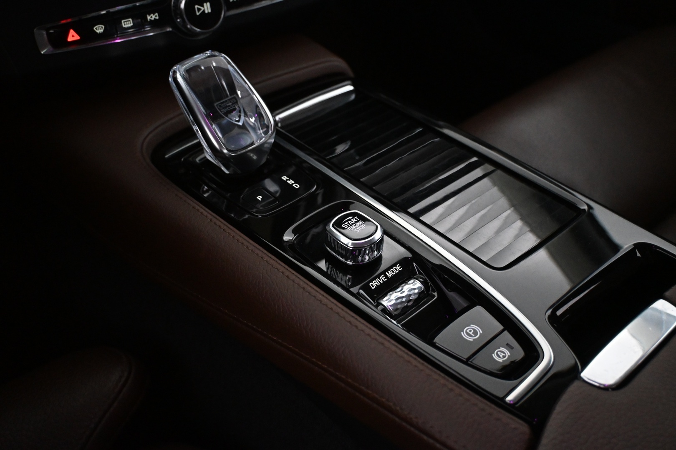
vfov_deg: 36.2
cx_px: 338
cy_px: 225
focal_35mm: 37
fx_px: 690
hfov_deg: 52.2
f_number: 4.2
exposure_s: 1/60
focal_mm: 24.5
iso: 5000
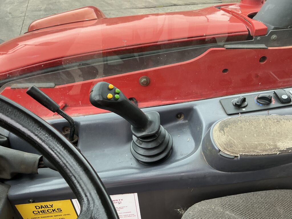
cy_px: 110
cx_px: 146
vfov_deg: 49.7
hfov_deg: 63.4
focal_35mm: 28
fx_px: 236
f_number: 1.8
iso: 25
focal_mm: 3
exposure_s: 1/122
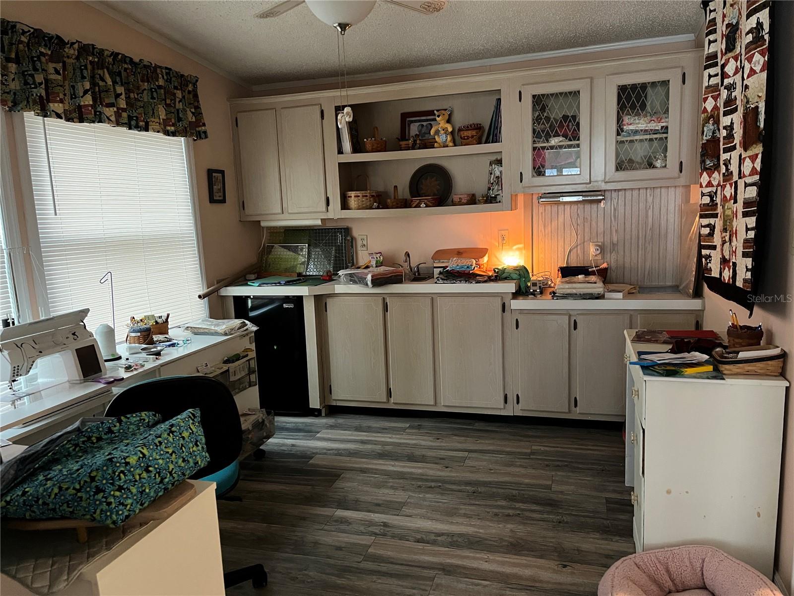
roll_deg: +2.2
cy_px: 298
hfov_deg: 67.3
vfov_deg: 53.1
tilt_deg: -7.2
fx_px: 596
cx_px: 397
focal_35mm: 26
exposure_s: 1/30
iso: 500
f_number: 1.6
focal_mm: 5.1
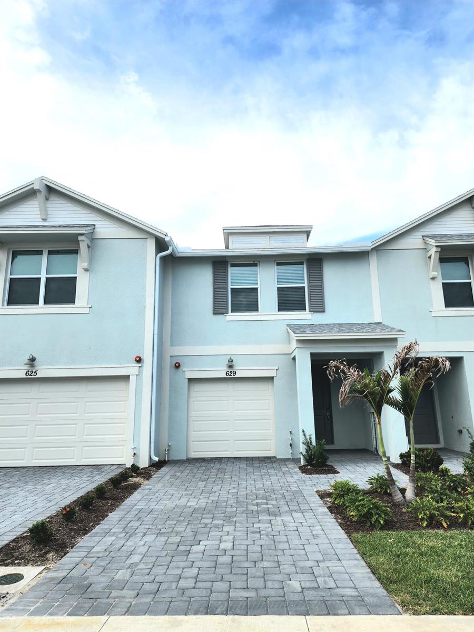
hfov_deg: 58.9
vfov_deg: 73.9
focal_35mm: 23
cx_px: 237
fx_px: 420
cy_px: 316
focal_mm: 6.4
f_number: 1.8
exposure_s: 1/1000
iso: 12
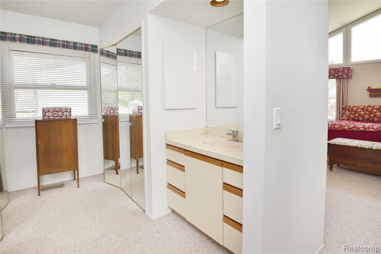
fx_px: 180
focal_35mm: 17
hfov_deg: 93.3
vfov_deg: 70.4
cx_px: 190
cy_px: 127
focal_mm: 17
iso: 100
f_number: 6.3
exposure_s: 1/60
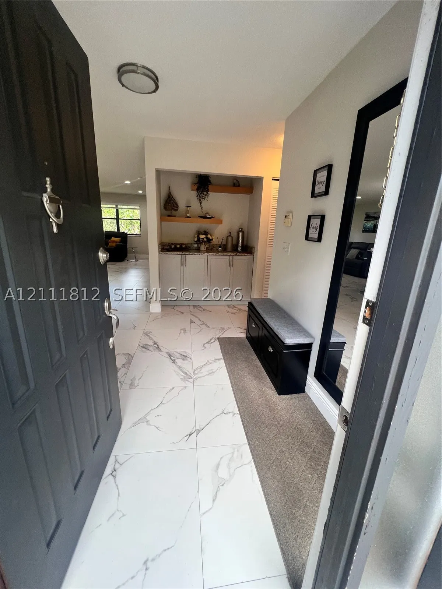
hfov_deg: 89.9
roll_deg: -2.6
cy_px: 294
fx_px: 221
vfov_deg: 106.2
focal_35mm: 13
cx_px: 221
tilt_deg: -16.5
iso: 100
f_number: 1.8
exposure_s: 1/120
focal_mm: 1.57
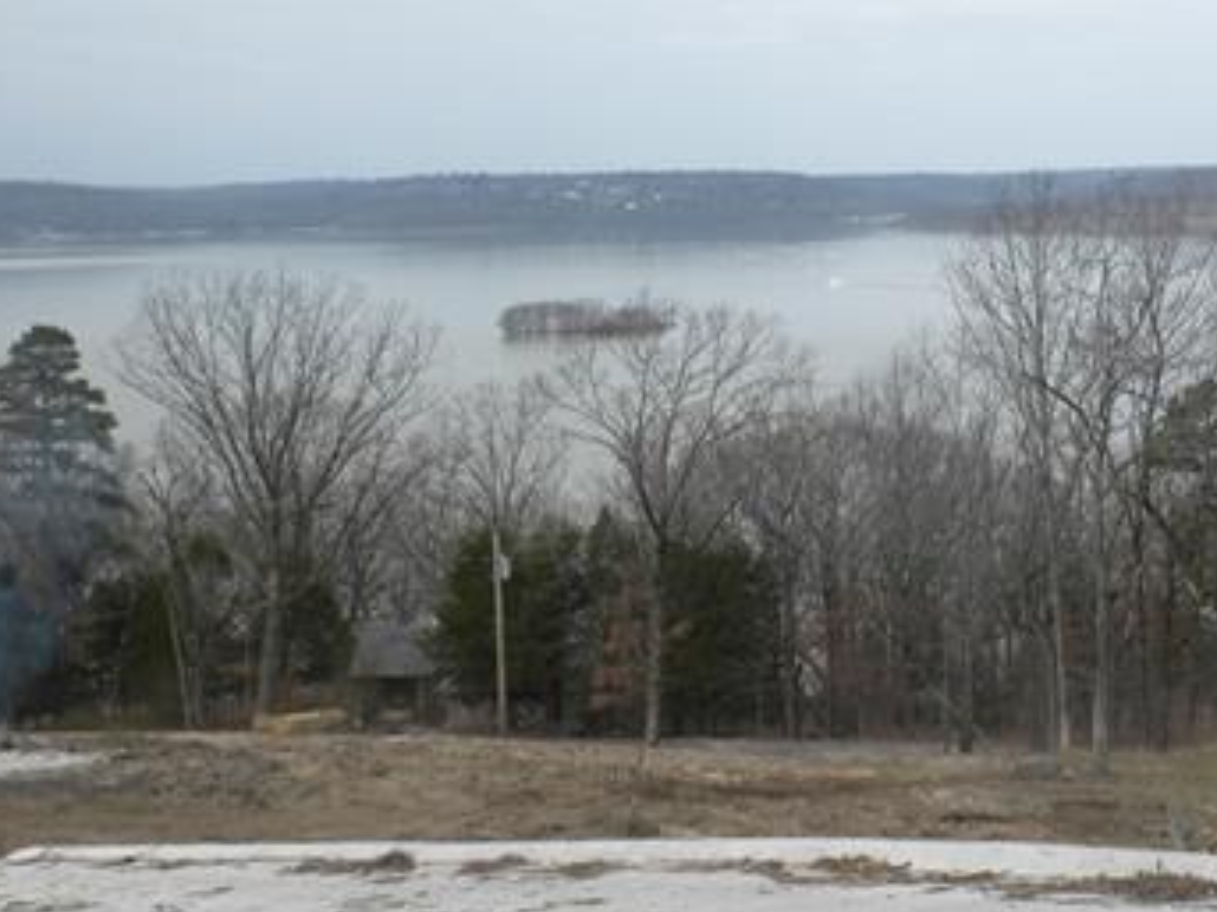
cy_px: 497
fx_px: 2425
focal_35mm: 69
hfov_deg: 27.7
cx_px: 944
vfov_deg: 21.3
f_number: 10
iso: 64
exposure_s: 1/89.6
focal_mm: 6.6
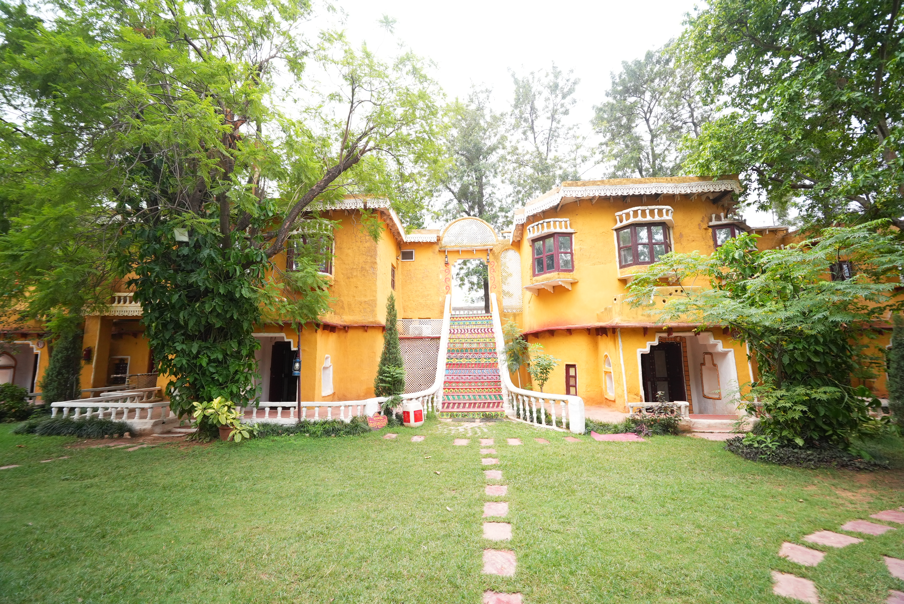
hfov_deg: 96.7
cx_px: 452
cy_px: 302
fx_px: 402
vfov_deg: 73.8
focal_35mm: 16
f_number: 2.8
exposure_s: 1/2000
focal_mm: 16
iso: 800
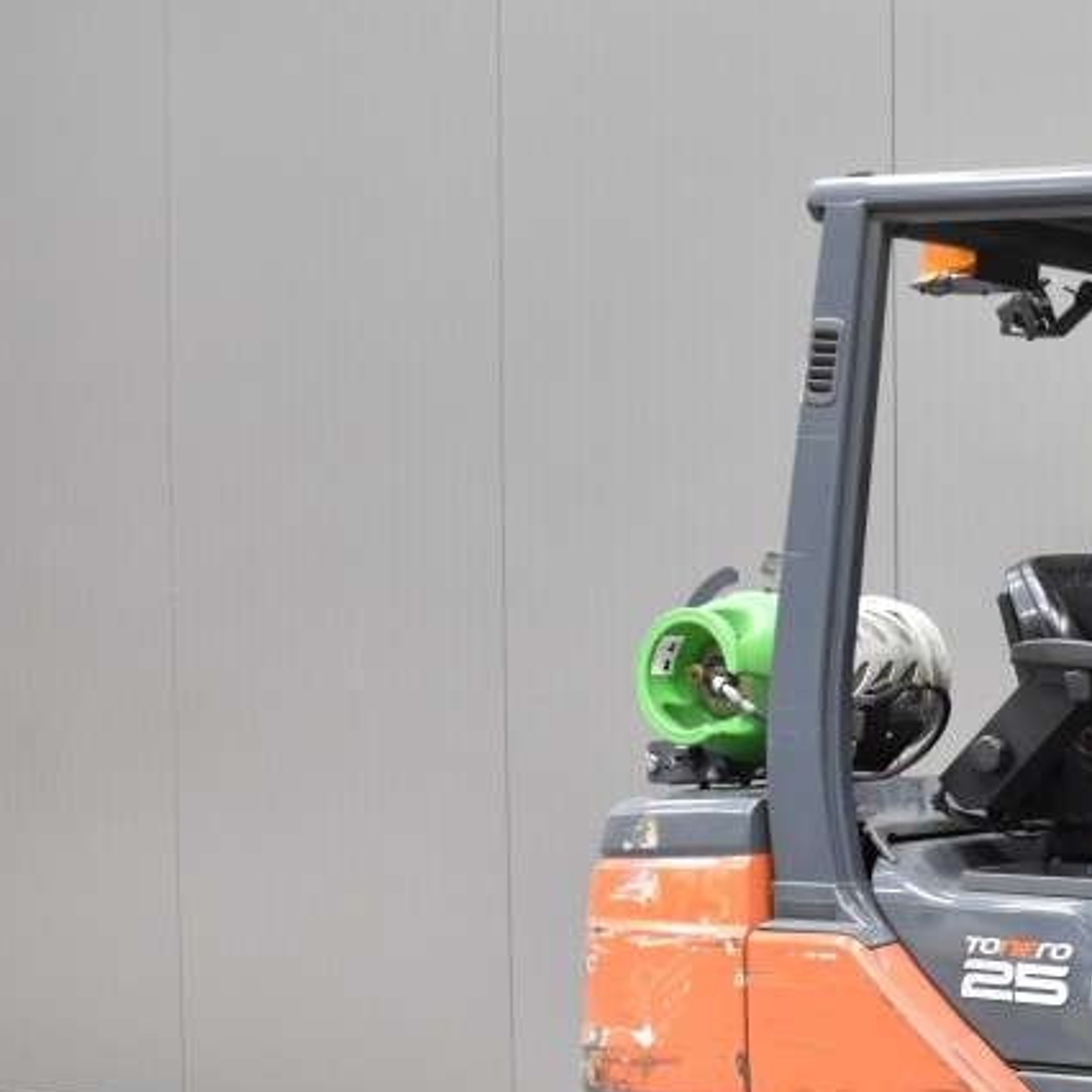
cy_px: 710
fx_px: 2820
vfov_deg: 21.8
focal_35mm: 79
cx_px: 1471
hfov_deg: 19.9
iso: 1600
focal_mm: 22
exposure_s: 1/25
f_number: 5
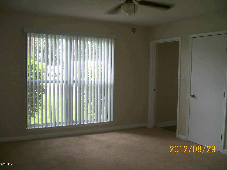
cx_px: 114
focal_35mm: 35
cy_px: 85
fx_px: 230
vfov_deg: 40.7
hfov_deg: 52.6
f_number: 2.8
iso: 80
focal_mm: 5.8
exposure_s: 1/64
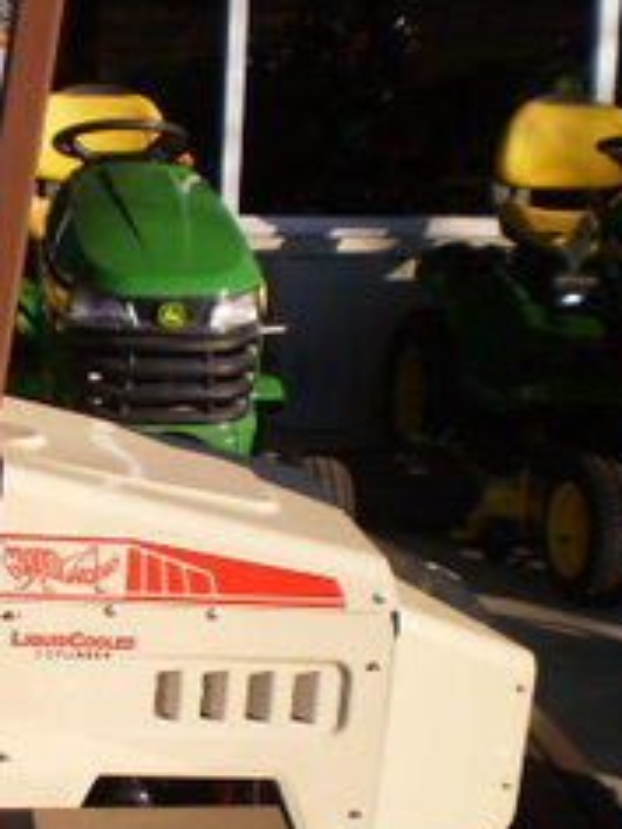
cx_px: -281
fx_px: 1989
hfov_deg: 16.4
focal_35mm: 83
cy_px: 629
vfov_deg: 23.3
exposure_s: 1/640
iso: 64
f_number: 3.1
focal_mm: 6.3
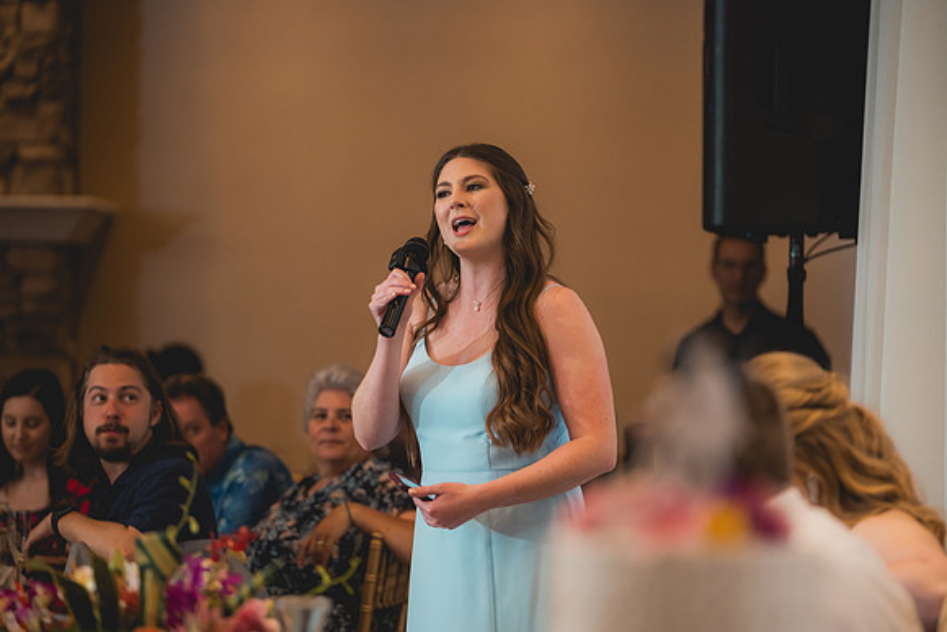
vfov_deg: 9.6
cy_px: 316
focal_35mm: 143
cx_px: 474
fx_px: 3762
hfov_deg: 14.3
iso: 1000
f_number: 2.8
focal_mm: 143
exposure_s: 1/250
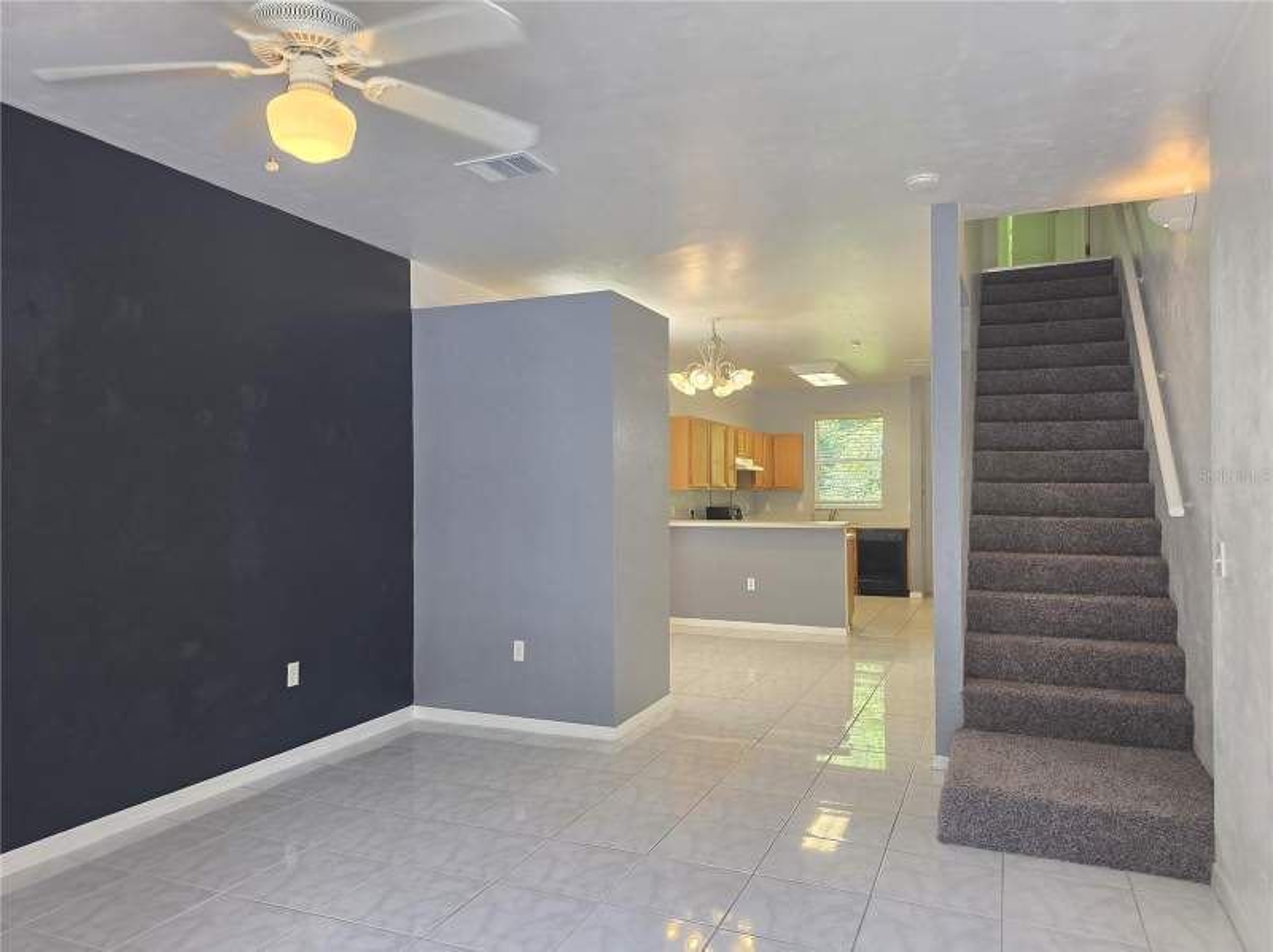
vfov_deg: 58.8
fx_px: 845
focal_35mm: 23
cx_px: 636
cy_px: 476
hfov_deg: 74.0
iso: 160
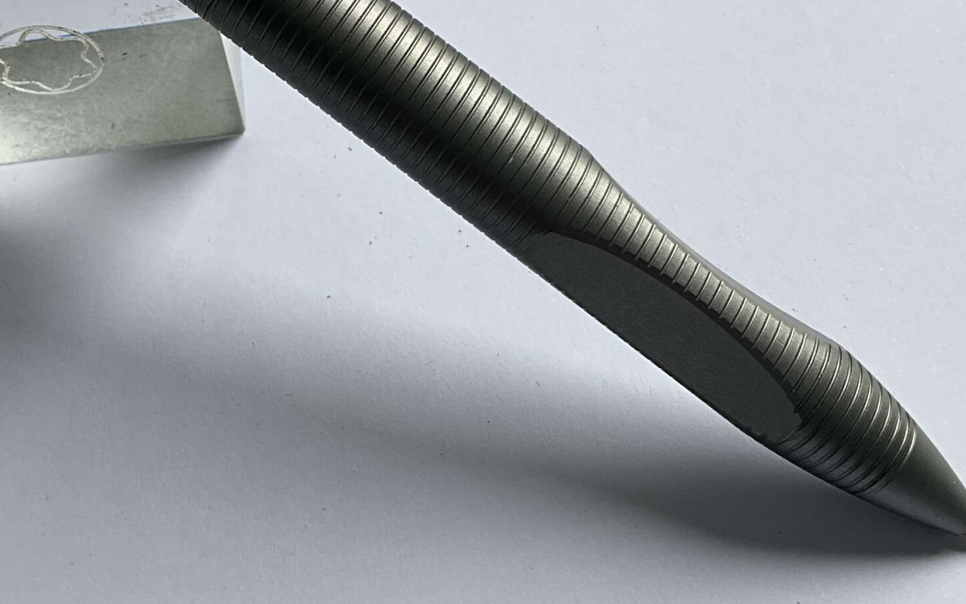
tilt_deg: -56.7
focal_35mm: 54
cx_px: 336
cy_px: 97
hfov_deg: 37.2
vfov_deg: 23.5
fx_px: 1422
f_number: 1.8
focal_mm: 3
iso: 20
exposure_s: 1/180
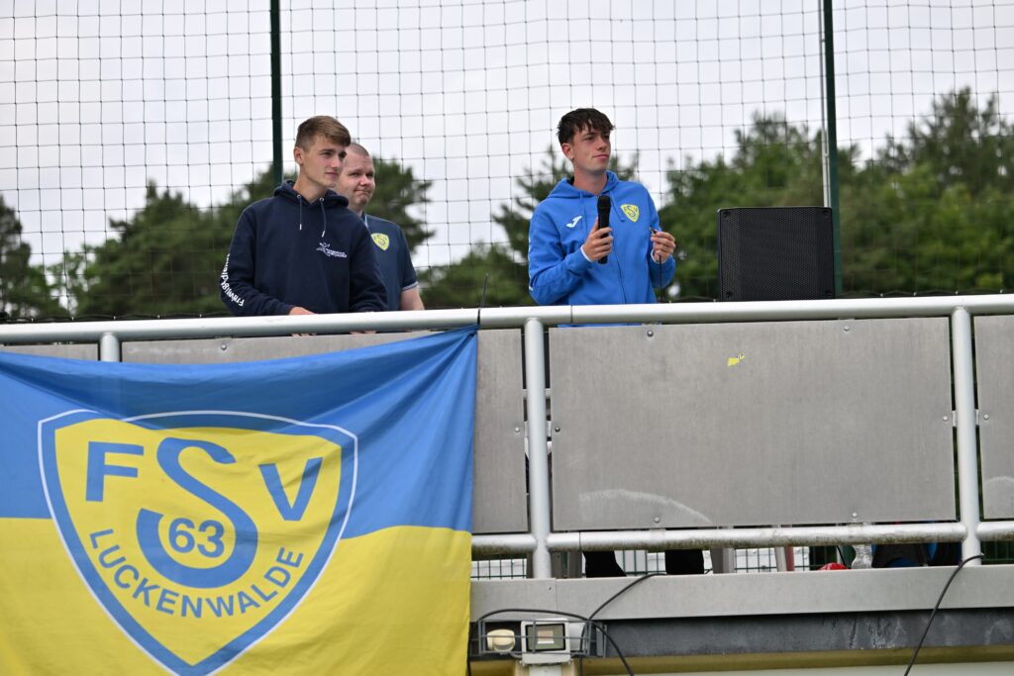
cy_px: 338
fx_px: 4507
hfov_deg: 12.8
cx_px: 507
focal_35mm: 160
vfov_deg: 8.6
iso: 250
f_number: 5
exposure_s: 1/1600
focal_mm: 160
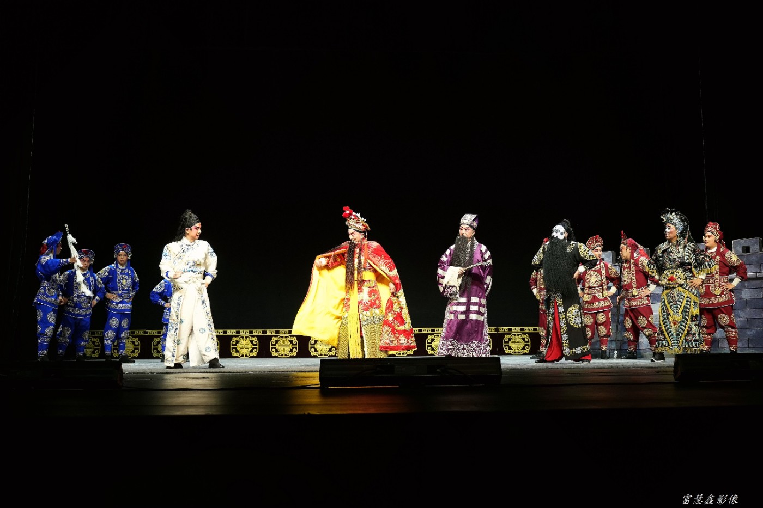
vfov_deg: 42.3
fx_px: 657
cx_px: 382
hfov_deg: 60.3
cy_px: 254
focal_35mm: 31
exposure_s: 1/100
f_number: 3.2
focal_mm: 31
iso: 320
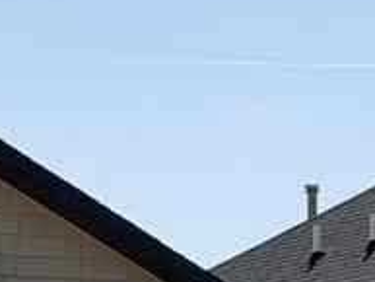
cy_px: 375
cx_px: -511
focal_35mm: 318
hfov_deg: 6.0
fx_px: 3447
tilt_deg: +3.6
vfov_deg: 4.7
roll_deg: -0.1
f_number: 1.78
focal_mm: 6.76
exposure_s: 1/7874
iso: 80
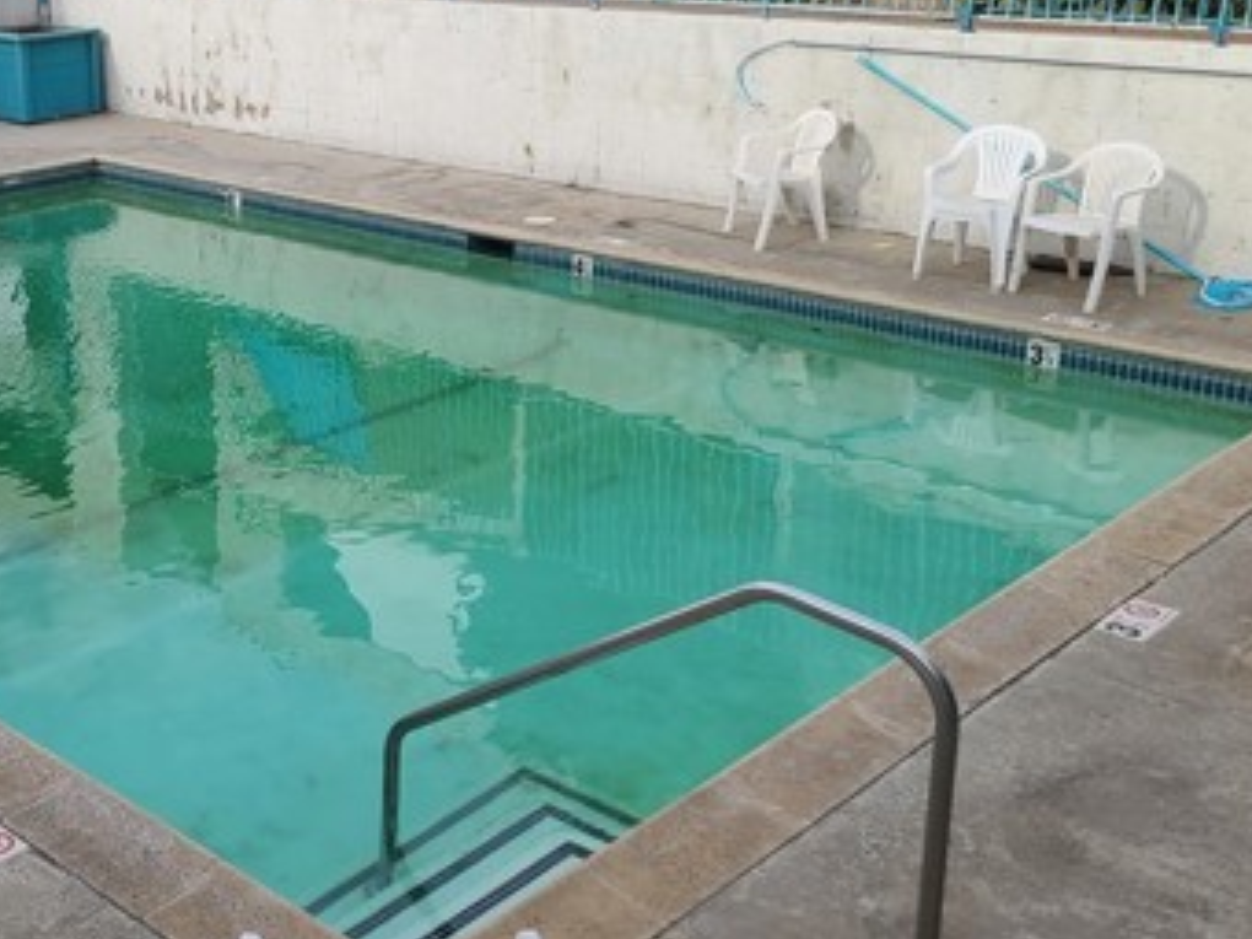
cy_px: 357
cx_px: 265
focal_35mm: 47
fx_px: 1700
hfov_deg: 39.0
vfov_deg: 30.8
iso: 16
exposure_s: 1/536
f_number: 1.8
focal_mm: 7
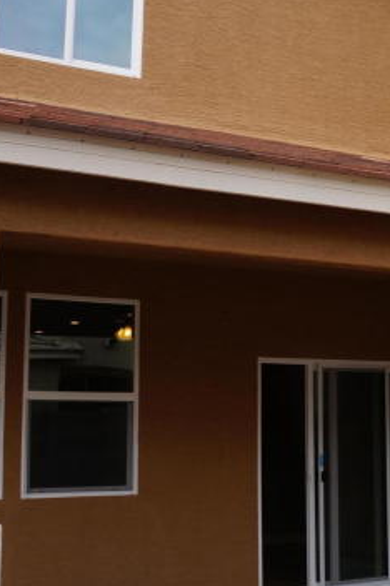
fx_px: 1011
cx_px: 416
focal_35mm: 62
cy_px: 284
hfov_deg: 20.9
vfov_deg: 32.4
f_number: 11
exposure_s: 1/60
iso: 100
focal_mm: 19
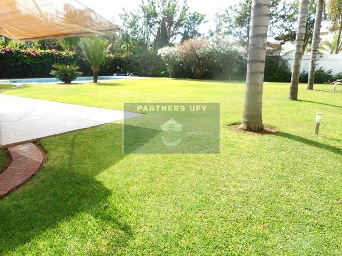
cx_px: 171
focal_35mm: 25
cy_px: 128
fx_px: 247
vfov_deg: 54.9
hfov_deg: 69.4
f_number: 3.7
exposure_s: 1/125
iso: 80
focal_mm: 4.5
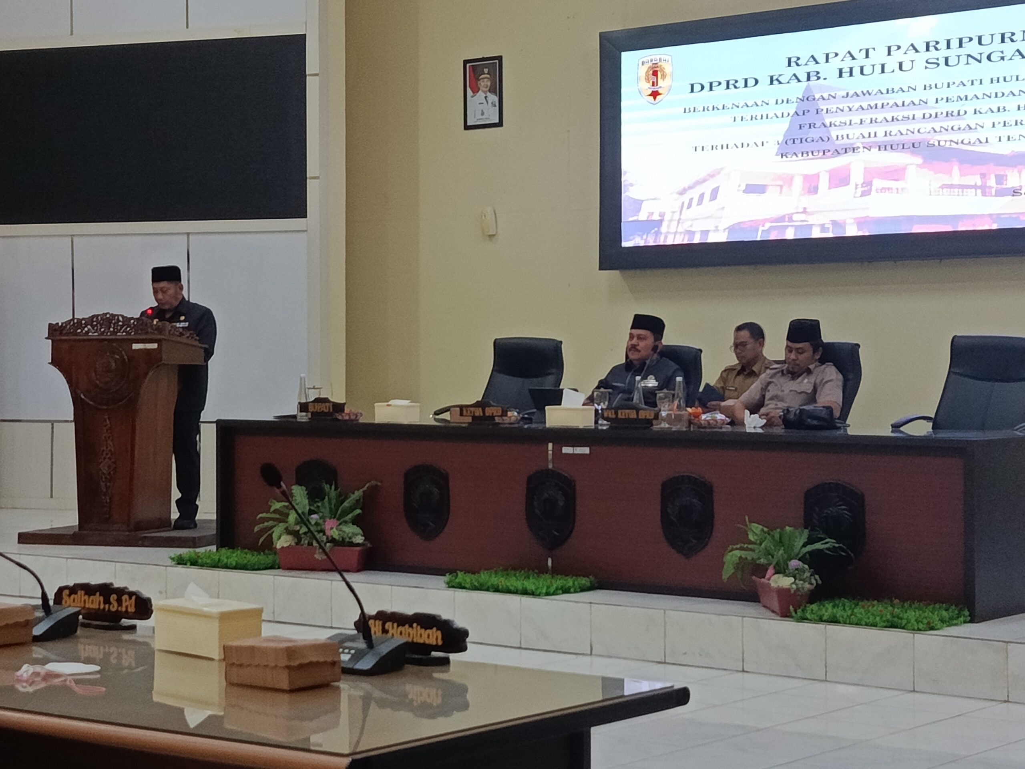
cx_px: 512
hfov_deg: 27.0
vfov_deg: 20.4
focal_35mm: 72
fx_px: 2132
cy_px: 384
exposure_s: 1/100
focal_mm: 5.24
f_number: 1.7
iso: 1100
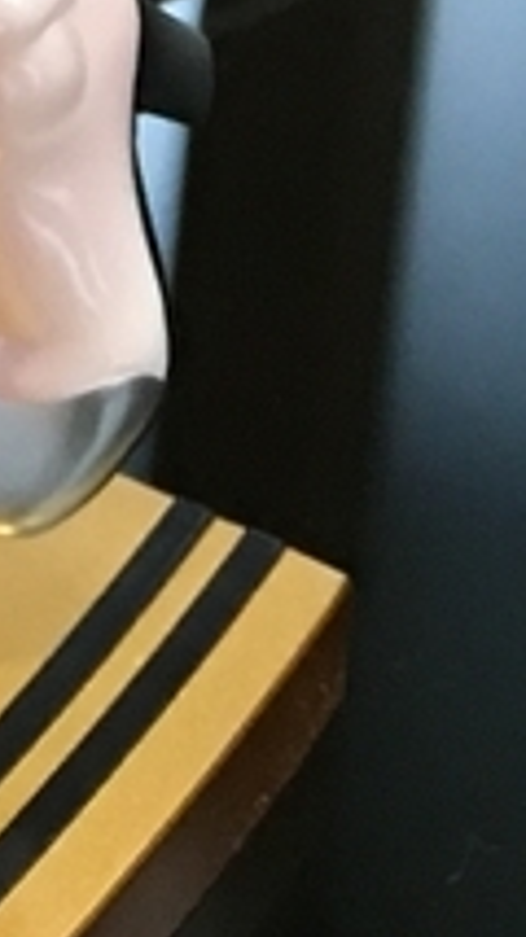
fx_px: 4399
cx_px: -596
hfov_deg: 6.6
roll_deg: -2.1
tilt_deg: -12.4
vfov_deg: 10.0
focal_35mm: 177
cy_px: -1568
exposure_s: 1/15
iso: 64
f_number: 2.2
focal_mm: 4.15
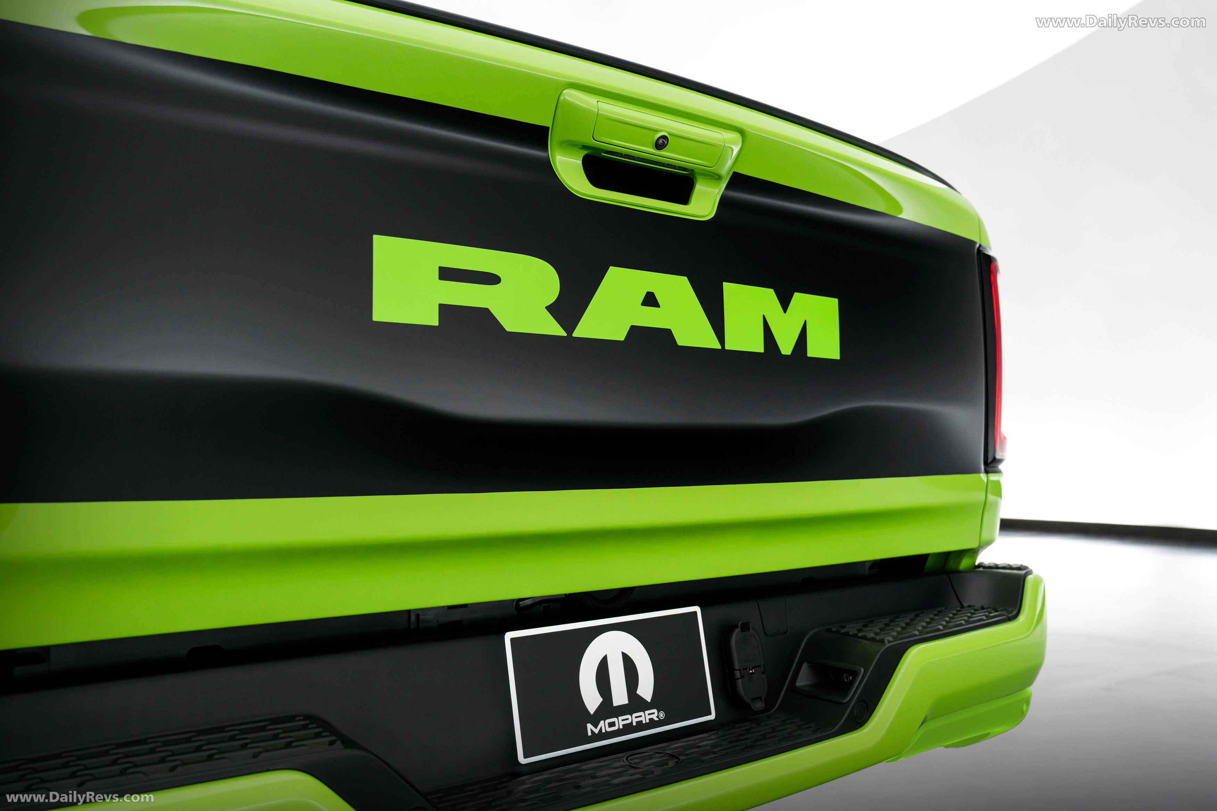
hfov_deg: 60.3
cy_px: 406
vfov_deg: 42.3
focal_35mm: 31
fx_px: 1048
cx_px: 608
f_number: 4.5
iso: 1600
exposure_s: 1/20
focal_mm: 31
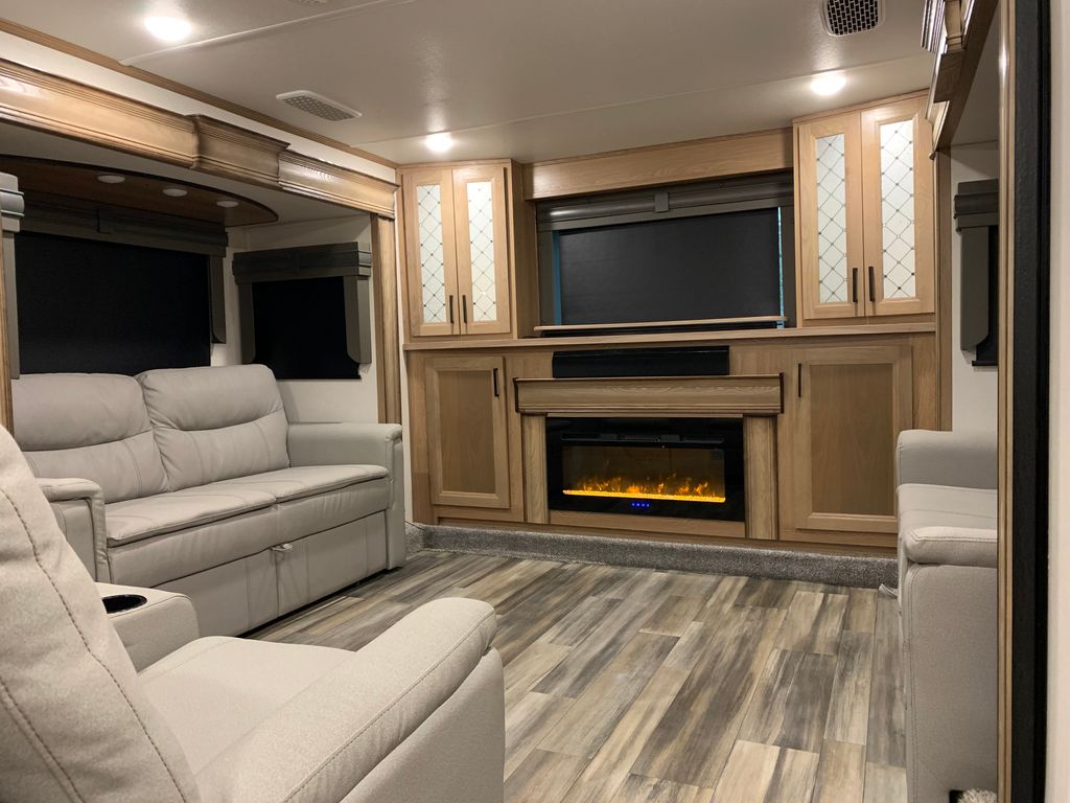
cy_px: 402
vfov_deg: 53.1
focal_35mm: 26
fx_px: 804
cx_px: 535
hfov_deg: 67.3
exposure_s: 1/39
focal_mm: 4.25
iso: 320
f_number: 1.8
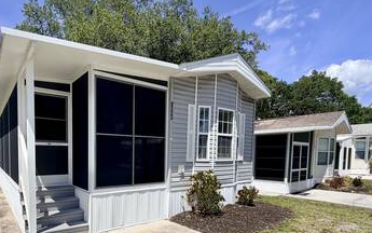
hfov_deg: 77.2
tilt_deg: -3.2
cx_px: 125
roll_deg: -1.0
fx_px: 223
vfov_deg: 53.3
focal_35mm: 22
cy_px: 167
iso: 20
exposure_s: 1/1050
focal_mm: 2.22
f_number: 2.2
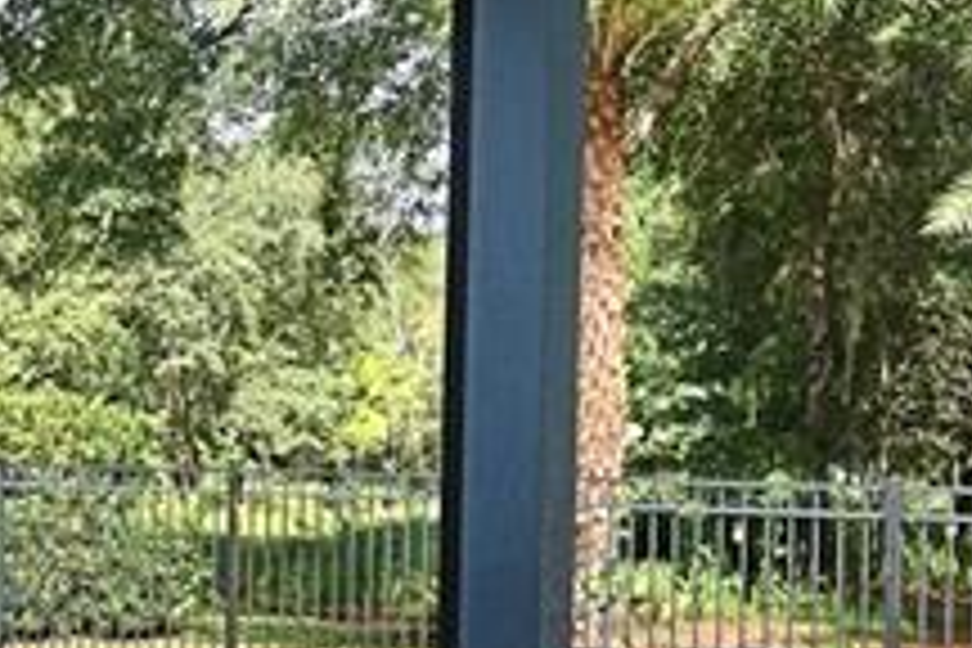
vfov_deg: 19.1
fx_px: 1917
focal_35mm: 71
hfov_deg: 27.1
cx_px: 36
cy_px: 450
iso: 100
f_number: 7.1
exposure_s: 1/250
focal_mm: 10
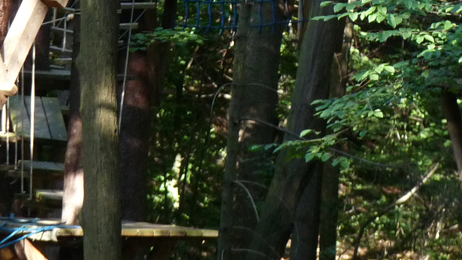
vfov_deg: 2.1
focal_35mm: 573
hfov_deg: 3.8
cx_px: 370
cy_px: -195
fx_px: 7019
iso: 250
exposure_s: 1/50
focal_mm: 34.2
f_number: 3.7
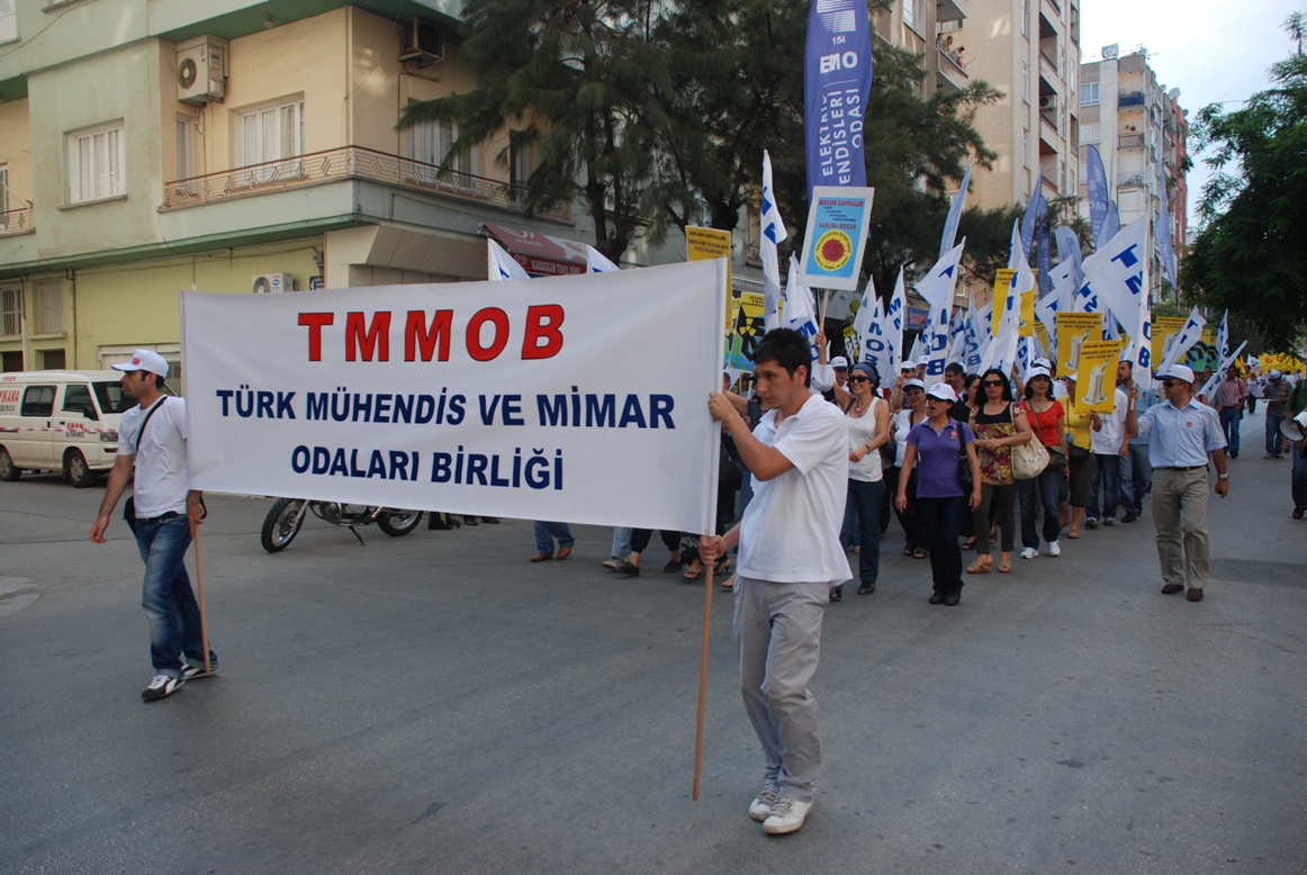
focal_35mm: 30
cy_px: 438
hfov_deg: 61.9
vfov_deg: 43.7
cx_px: 654
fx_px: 1091
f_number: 3.8
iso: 100
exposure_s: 1/320
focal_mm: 20
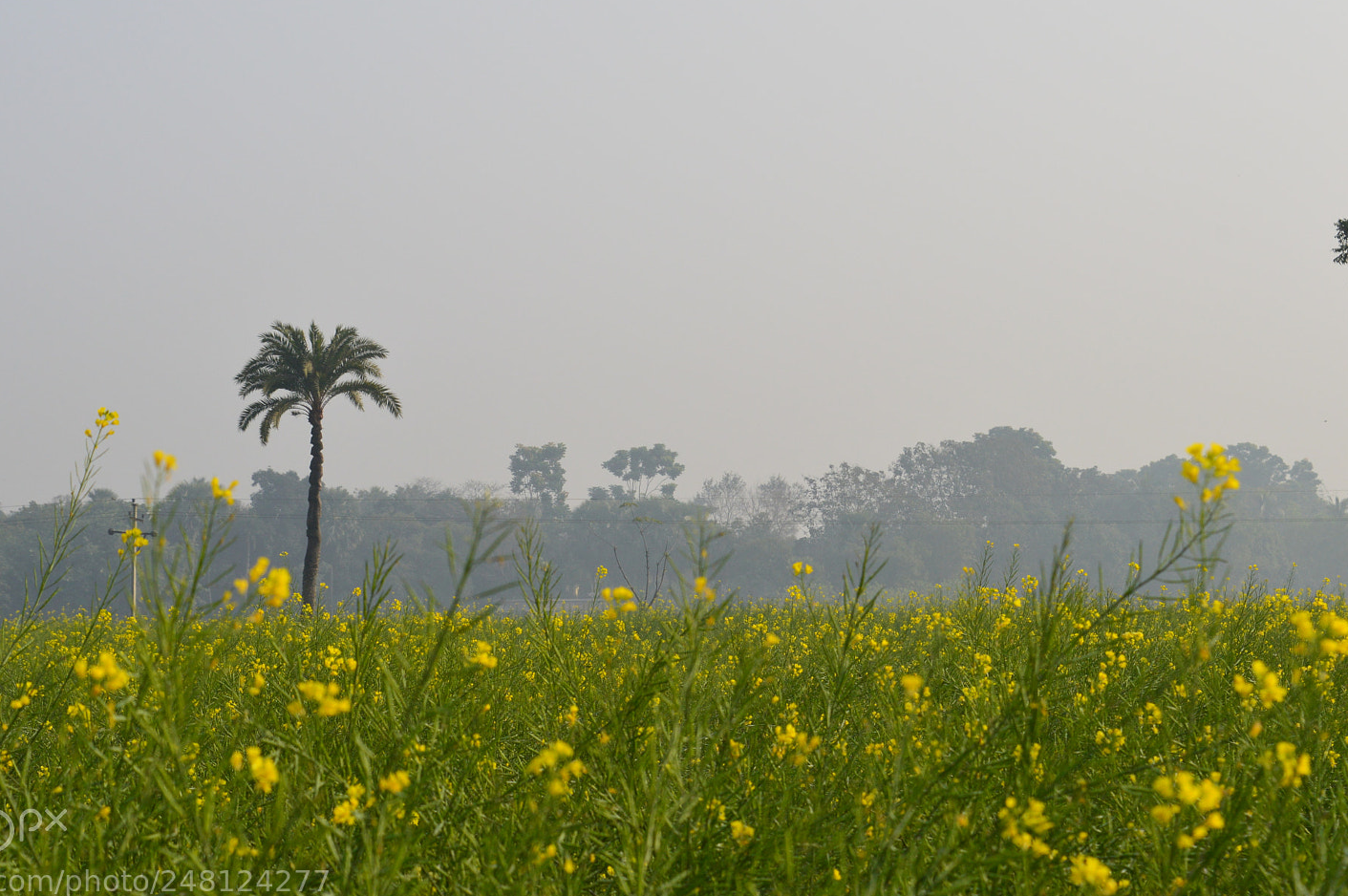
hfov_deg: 21.8
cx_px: 594
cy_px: 448
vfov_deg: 14.6
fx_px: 3500
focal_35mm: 94
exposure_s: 1/500
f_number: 11
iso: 320
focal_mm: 55
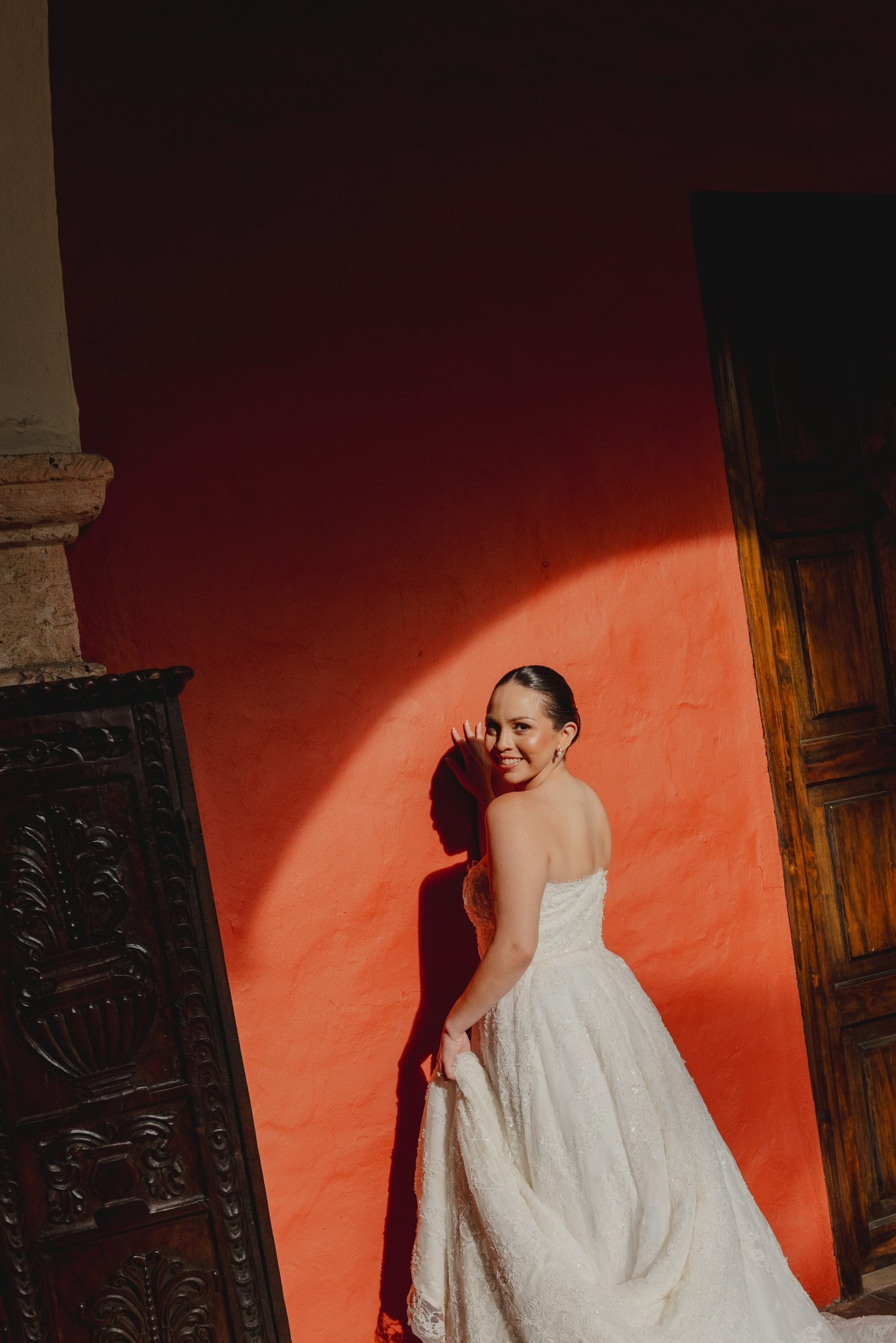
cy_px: 863
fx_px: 1381
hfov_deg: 35.8
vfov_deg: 51.2
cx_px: 366
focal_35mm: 37
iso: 500
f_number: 4.2
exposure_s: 1/640
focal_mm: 27
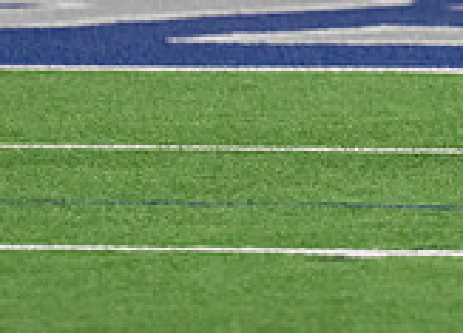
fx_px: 14607
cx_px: 919
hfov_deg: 1.8
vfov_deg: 1.3
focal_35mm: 1109
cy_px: -210
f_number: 2.8
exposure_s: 1/1000
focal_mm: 185
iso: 2500
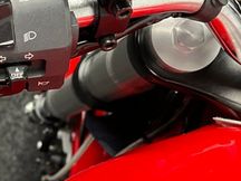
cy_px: 83
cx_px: -27
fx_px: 536
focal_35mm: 77
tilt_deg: -58.6
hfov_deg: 23.7
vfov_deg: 19.1
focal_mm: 5.1
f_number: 1.6
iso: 500
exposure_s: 1/50
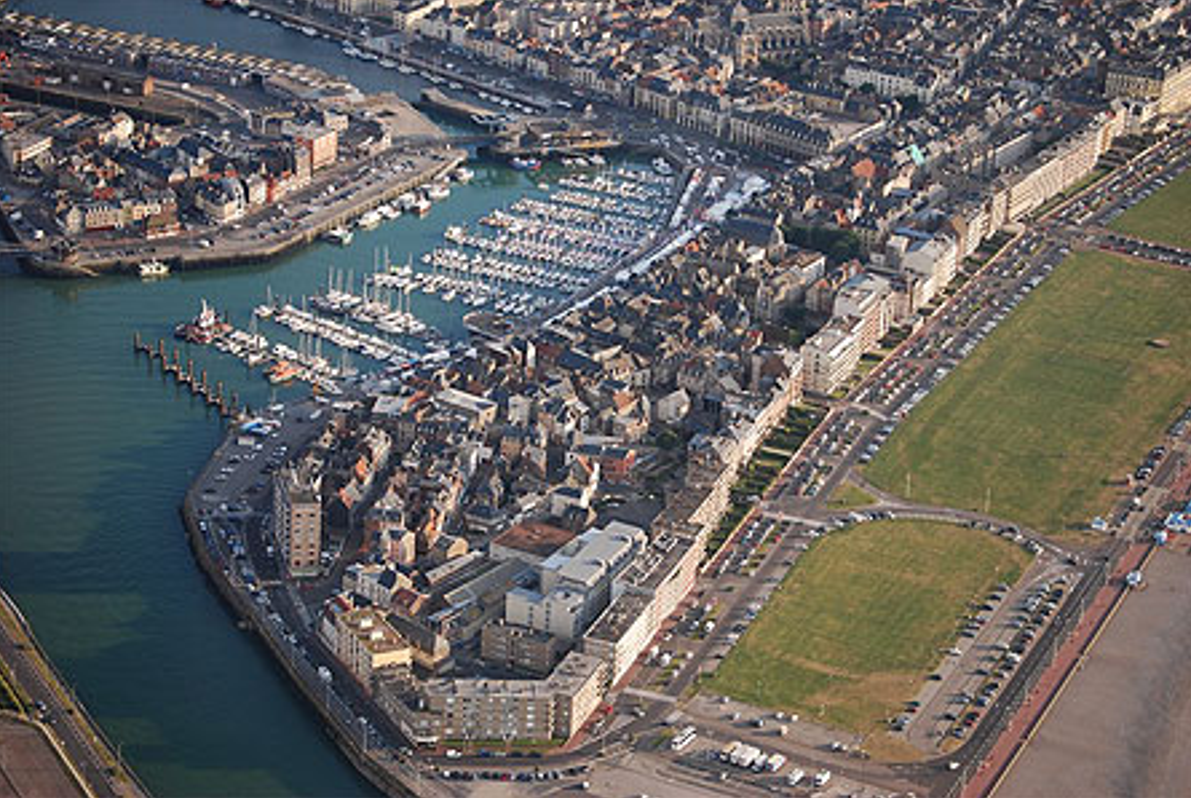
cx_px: 594
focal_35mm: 91
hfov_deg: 22.3
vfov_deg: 15.1
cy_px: 398
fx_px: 3015
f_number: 4.5
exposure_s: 1/320
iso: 200
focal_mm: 60
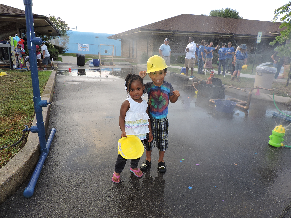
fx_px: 202
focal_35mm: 24
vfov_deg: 56.8
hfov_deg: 71.6
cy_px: 109
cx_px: 146
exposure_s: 1/100
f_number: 3
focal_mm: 4.3
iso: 100
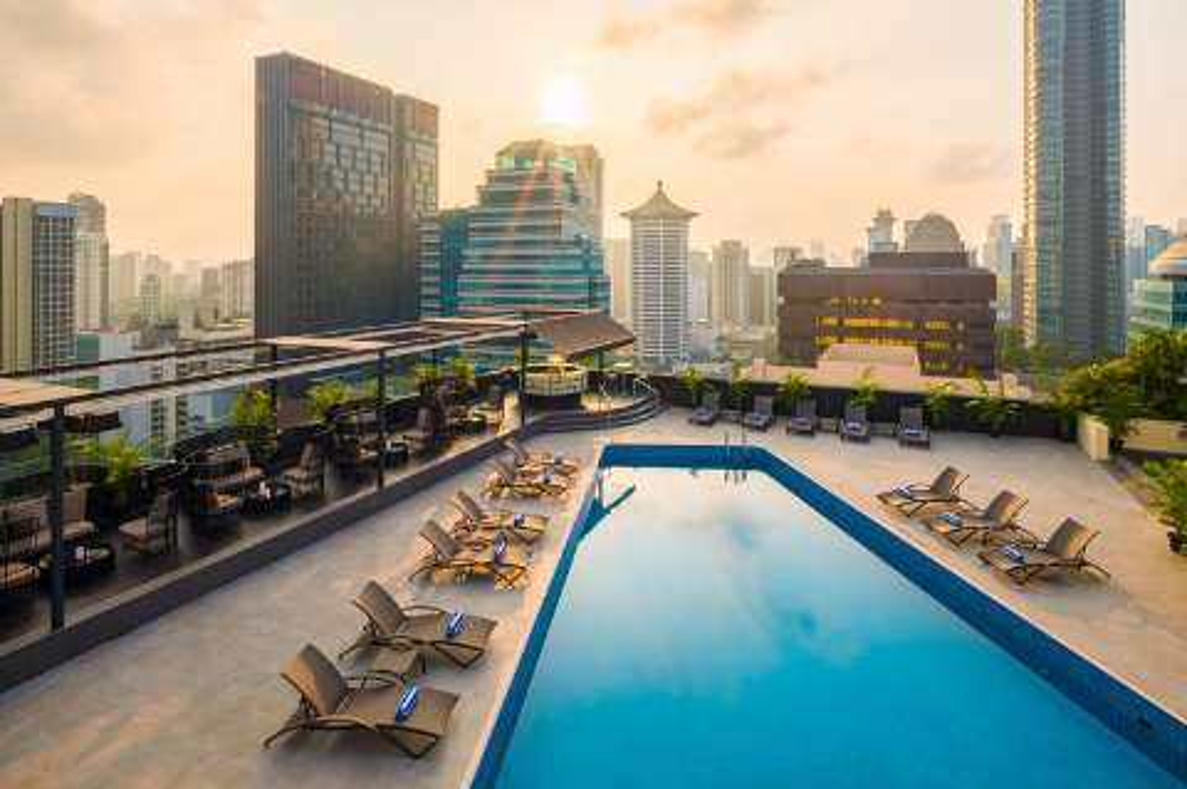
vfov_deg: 64.4
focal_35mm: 19
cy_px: 394
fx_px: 626
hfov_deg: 87.0
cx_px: 594
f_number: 32
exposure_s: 1/20
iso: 160
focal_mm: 19
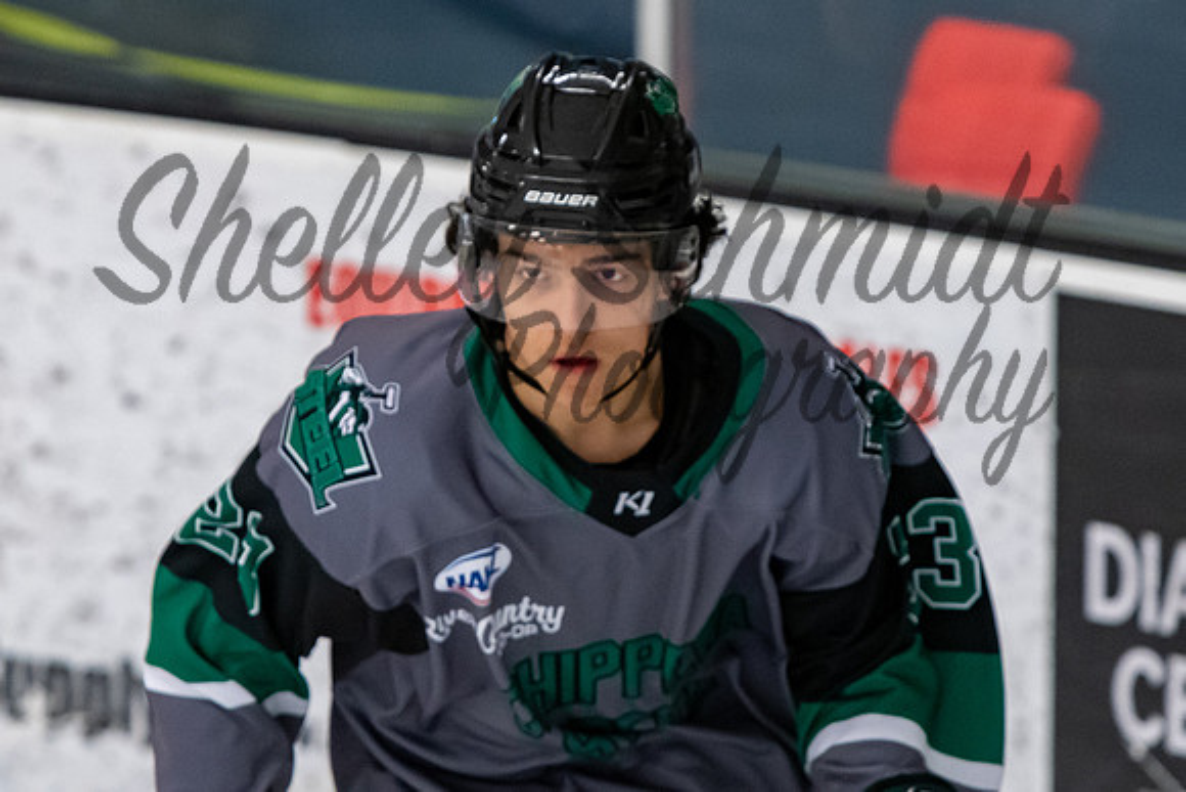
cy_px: 291
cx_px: 571
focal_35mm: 464
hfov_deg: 4.4
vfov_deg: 3.0
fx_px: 15293
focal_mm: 200
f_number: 3.5
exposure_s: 1/800
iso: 2500
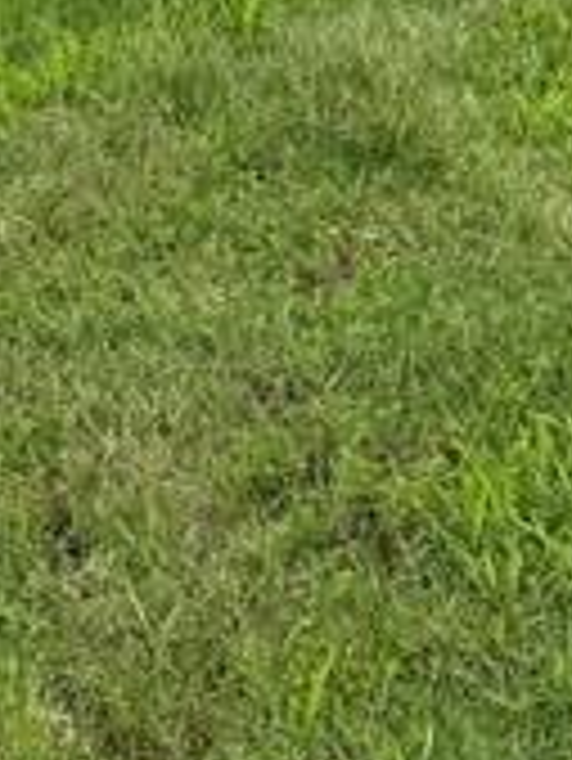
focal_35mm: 145
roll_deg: +3.4
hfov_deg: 10.2
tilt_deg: -4.9
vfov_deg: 11.5
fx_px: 3191
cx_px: 500
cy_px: -980
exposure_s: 1/4975
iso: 80
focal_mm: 6.76
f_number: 1.78
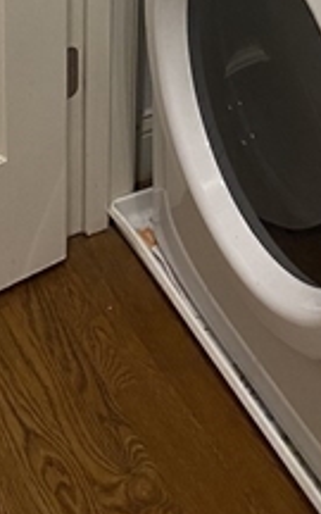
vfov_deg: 18.1
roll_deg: -0.9
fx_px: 1372
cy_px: -326
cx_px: 166
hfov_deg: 13.3
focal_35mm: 98
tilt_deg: -18.2
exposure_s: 1/60
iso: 100
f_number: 1.8
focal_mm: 4.25
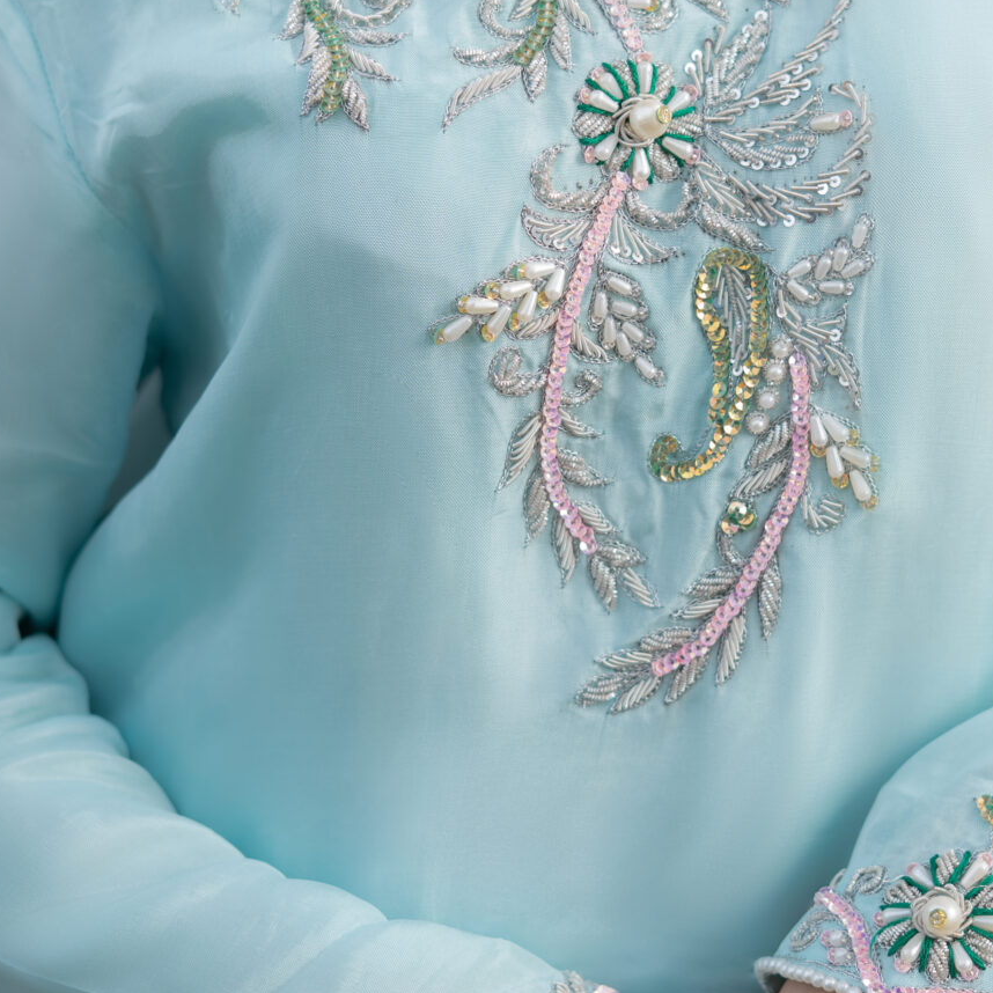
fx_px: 3375
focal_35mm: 104
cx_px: 654
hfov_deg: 16.7
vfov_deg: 16.7
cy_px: 396
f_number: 2.8
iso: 50
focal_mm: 50
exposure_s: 1/200
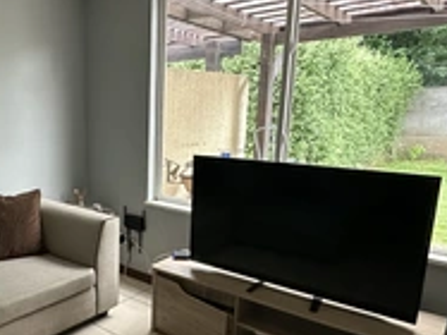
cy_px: 199
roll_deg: +1.1
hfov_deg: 51.9
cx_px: 91
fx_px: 426
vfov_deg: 42.7
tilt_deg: -11.3
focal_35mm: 33
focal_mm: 2.22
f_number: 2.2
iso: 640
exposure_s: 1/60
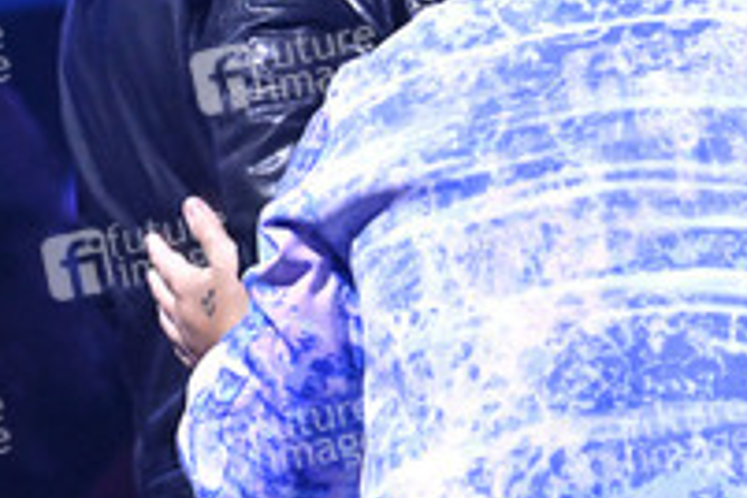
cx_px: 559
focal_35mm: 898
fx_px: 18632
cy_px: -22
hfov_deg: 2.3
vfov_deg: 1.5
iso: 5000
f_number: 5.6
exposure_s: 1/640
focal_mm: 400
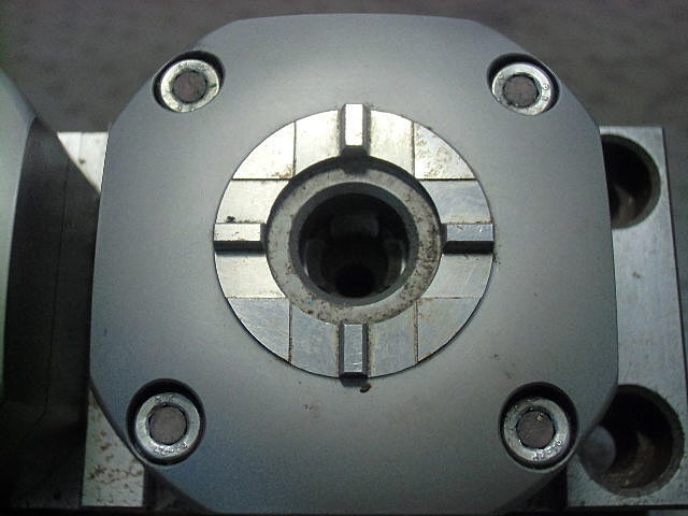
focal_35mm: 47
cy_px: 258
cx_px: 344
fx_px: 934
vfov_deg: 30.9
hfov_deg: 40.4
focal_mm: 8.29
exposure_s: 1/50
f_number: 4.2
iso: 400
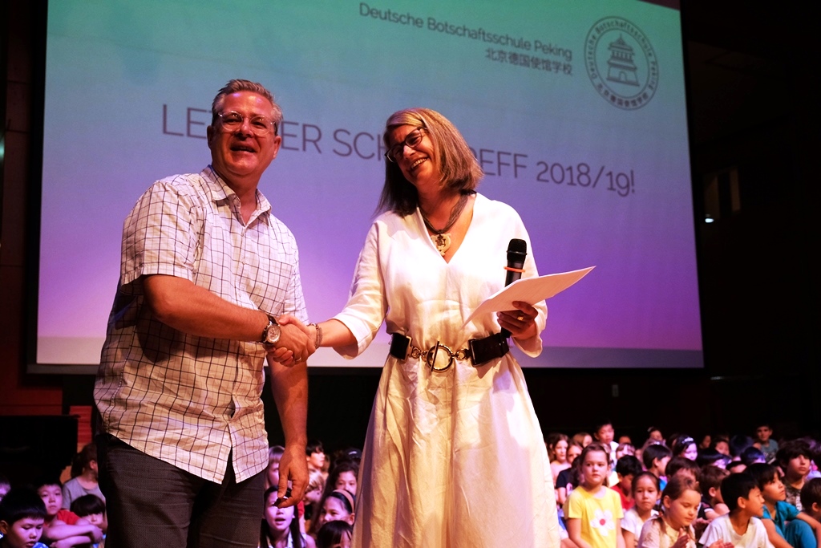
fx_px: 958
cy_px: 274
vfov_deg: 31.9
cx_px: 410
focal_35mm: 42
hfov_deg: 46.4
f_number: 4
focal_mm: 27.7
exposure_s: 1/500
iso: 1600
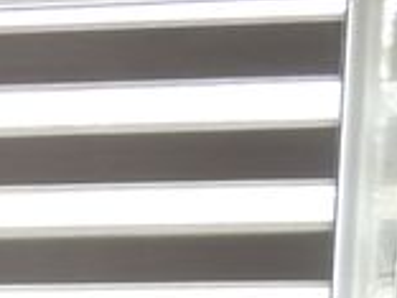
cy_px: 586
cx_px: -293
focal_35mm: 131
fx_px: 1502
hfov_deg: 13.6
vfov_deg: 10.4
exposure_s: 1/60
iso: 80
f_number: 2.8
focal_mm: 3.6
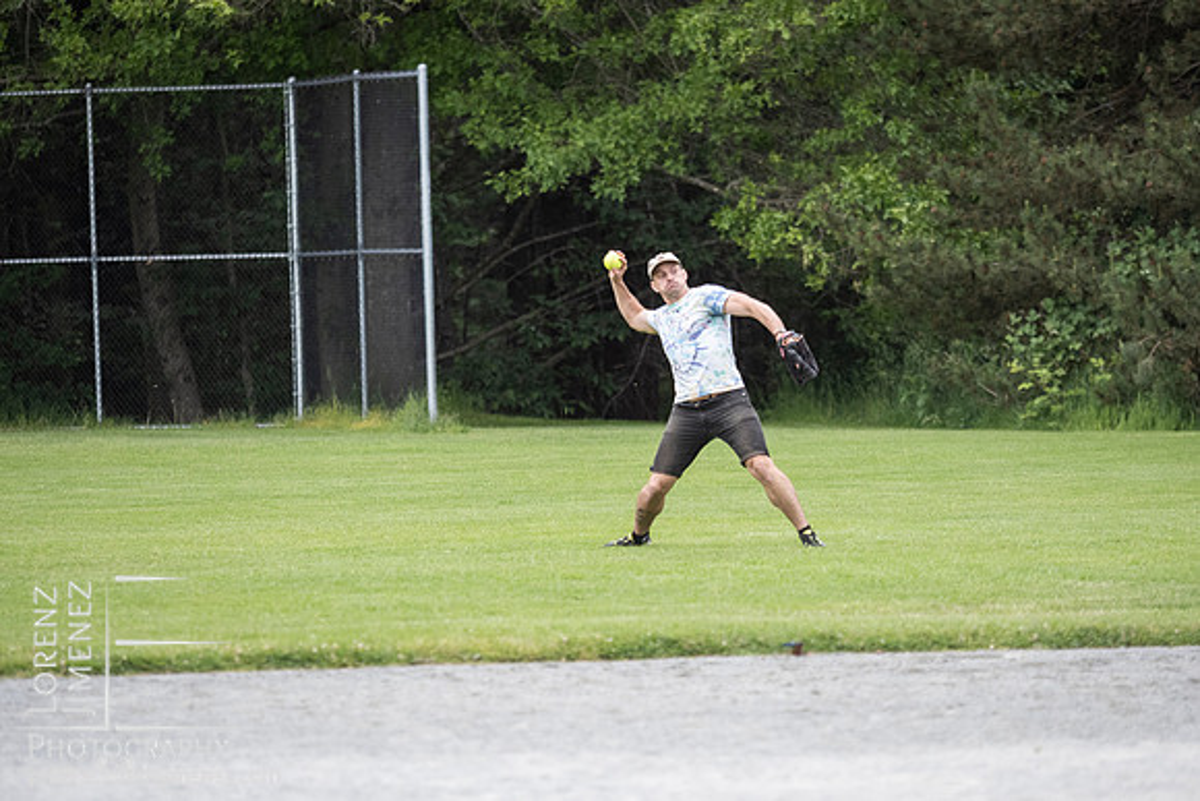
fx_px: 9848
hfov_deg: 7.0
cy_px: 451
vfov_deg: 4.7
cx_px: 600
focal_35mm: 295
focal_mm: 142
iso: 640
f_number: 2.8
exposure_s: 1/1600
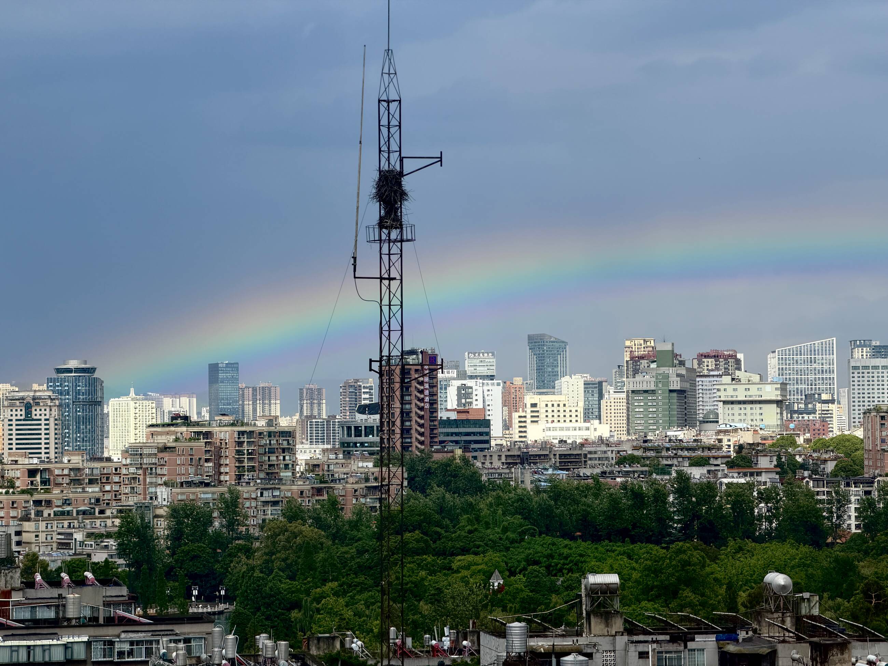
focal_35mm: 100
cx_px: 444
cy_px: 333
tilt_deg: +1.9
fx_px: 2565
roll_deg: +0.6
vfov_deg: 14.8
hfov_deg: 19.6
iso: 40
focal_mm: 16.89
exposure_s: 1/638
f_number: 2.8
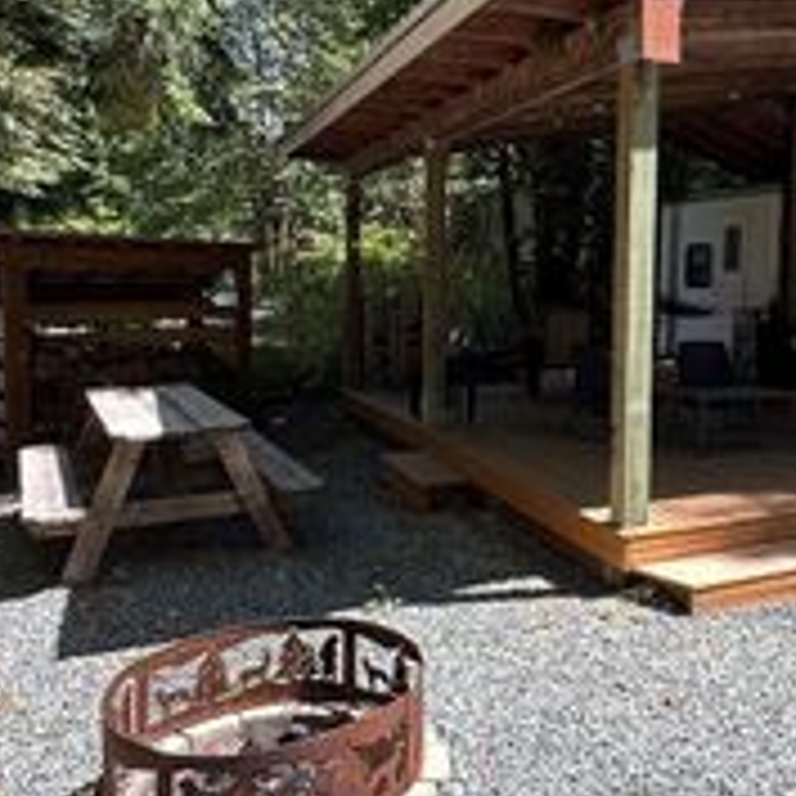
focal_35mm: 35
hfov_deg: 45.1
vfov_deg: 47.0
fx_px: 911
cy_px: 331
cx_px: 625
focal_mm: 2.22
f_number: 2.2
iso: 40
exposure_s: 1/181
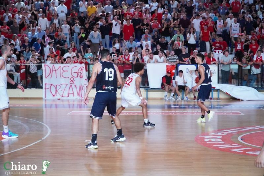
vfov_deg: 21.1
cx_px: 132
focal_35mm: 64
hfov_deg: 31.2
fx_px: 473
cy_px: 88
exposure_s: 1/1000
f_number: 4
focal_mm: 43
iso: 5000
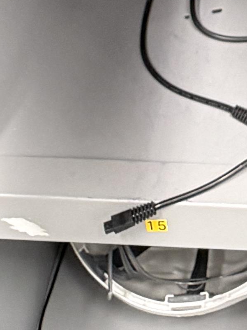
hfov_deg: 8.3
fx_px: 1628
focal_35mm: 171
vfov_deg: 8.8
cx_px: 466
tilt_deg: -22.7
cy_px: -746
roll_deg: -2.1
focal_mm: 6.76
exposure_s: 1/50
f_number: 1.78
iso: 320
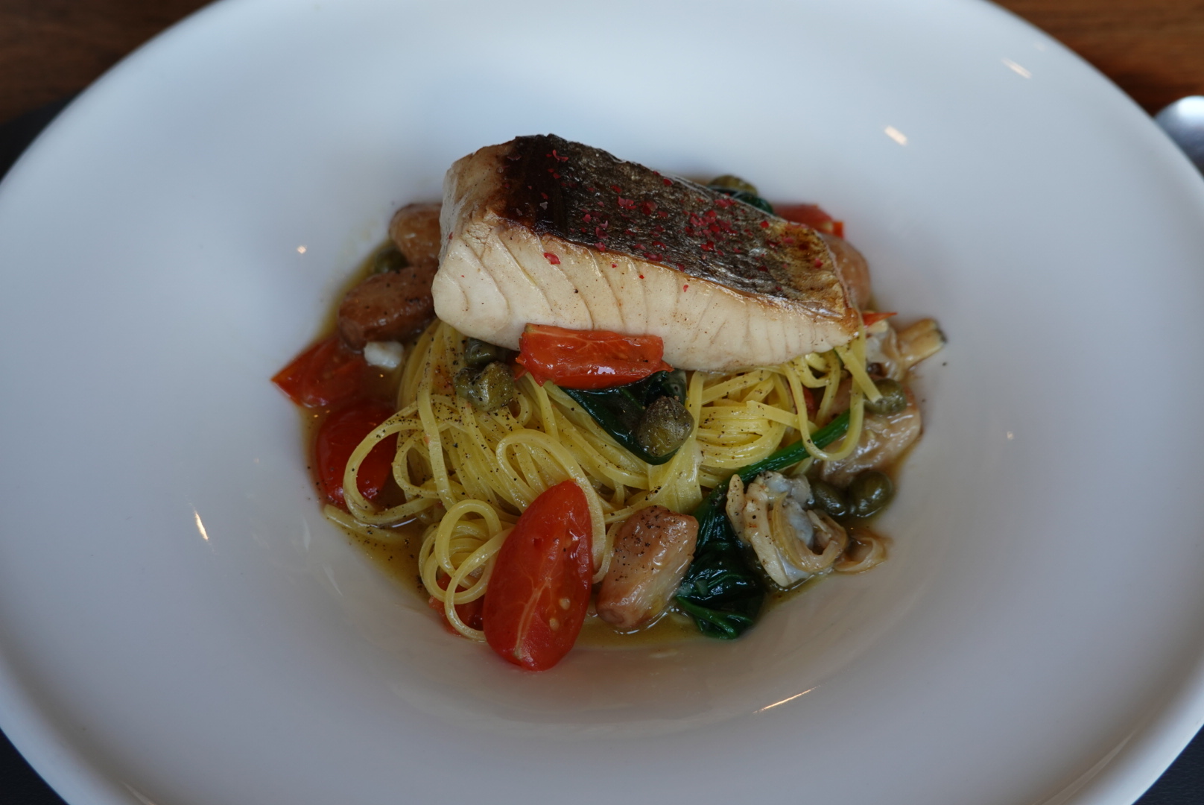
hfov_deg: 50.7
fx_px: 1272
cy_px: 402
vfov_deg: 35.1
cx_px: 602
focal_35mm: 38
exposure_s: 1/40
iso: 125
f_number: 3.5
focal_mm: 14.12
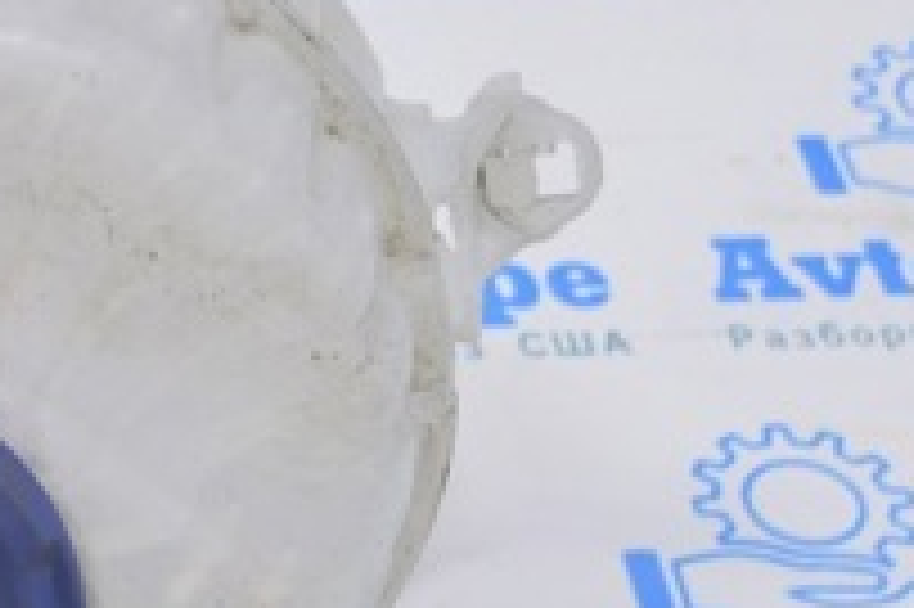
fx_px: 3602
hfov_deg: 14.0
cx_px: -203
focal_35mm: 142
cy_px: 345
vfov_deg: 9.6
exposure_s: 1/25
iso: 400
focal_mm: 30
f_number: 5.6
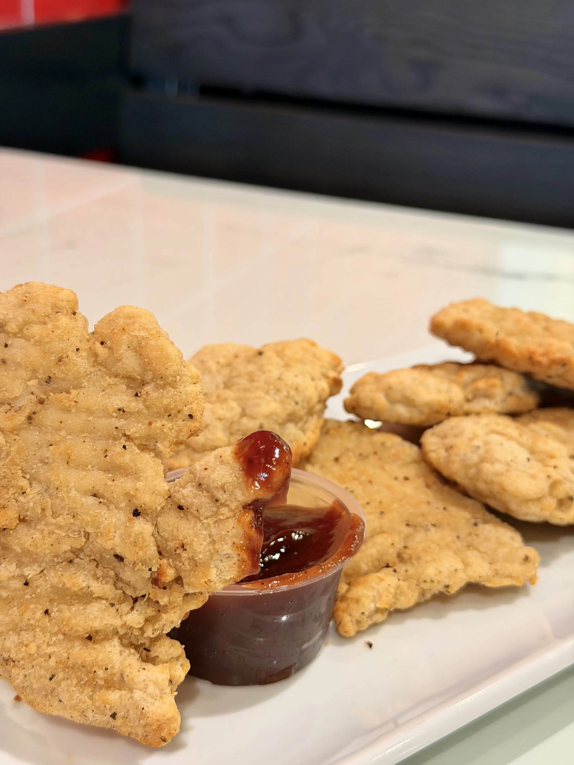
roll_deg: -2.5
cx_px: 287
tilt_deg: -23.6
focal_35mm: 48
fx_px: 1061
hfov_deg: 30.3
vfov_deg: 39.7
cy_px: 382
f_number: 1.78
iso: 200
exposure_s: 1/60
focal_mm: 6.76
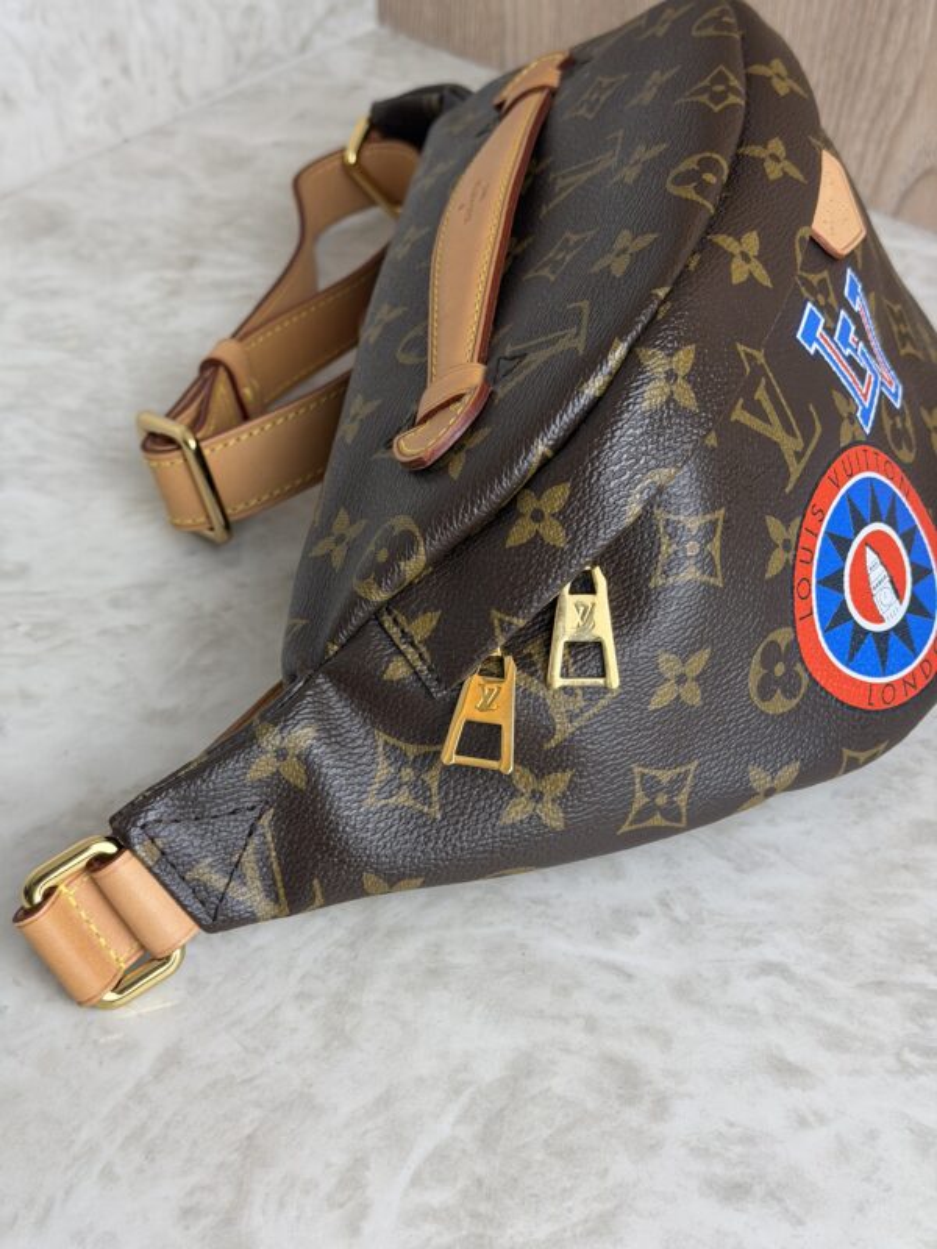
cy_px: 624
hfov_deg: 30.3
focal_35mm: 48
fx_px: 1732
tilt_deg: -41.7
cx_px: 468
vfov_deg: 39.7
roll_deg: -0.7
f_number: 1.78
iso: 64
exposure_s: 1/120
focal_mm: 6.76
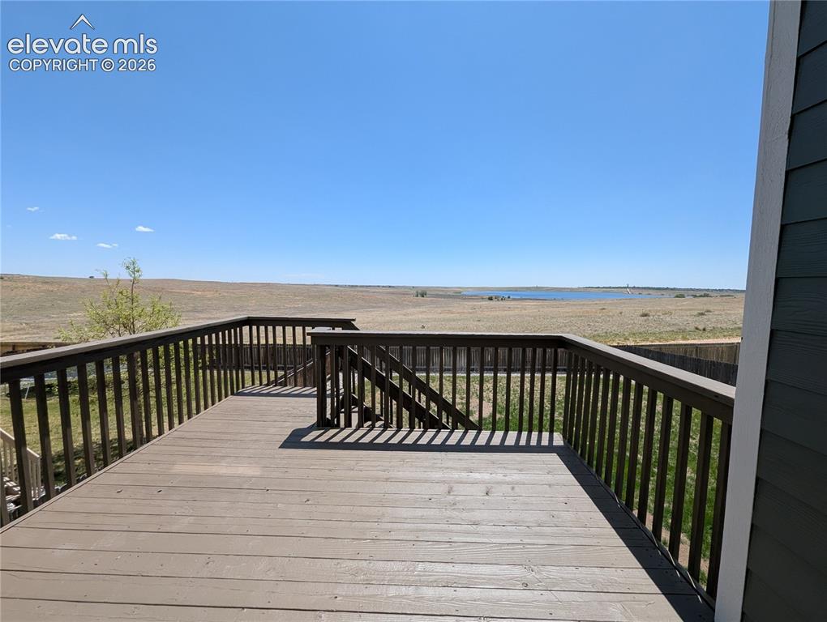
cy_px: 311
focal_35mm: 13
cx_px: 414
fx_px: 311
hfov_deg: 106.1
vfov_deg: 90.1
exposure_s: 1/1712
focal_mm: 1.95
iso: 49
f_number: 2.2
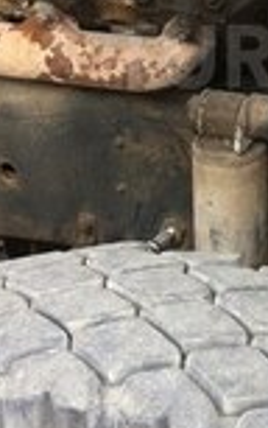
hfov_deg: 10.7
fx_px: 1398
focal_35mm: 120
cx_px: 325
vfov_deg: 17.2
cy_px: 56
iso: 80
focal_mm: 3.85
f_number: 2.8
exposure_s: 1/208
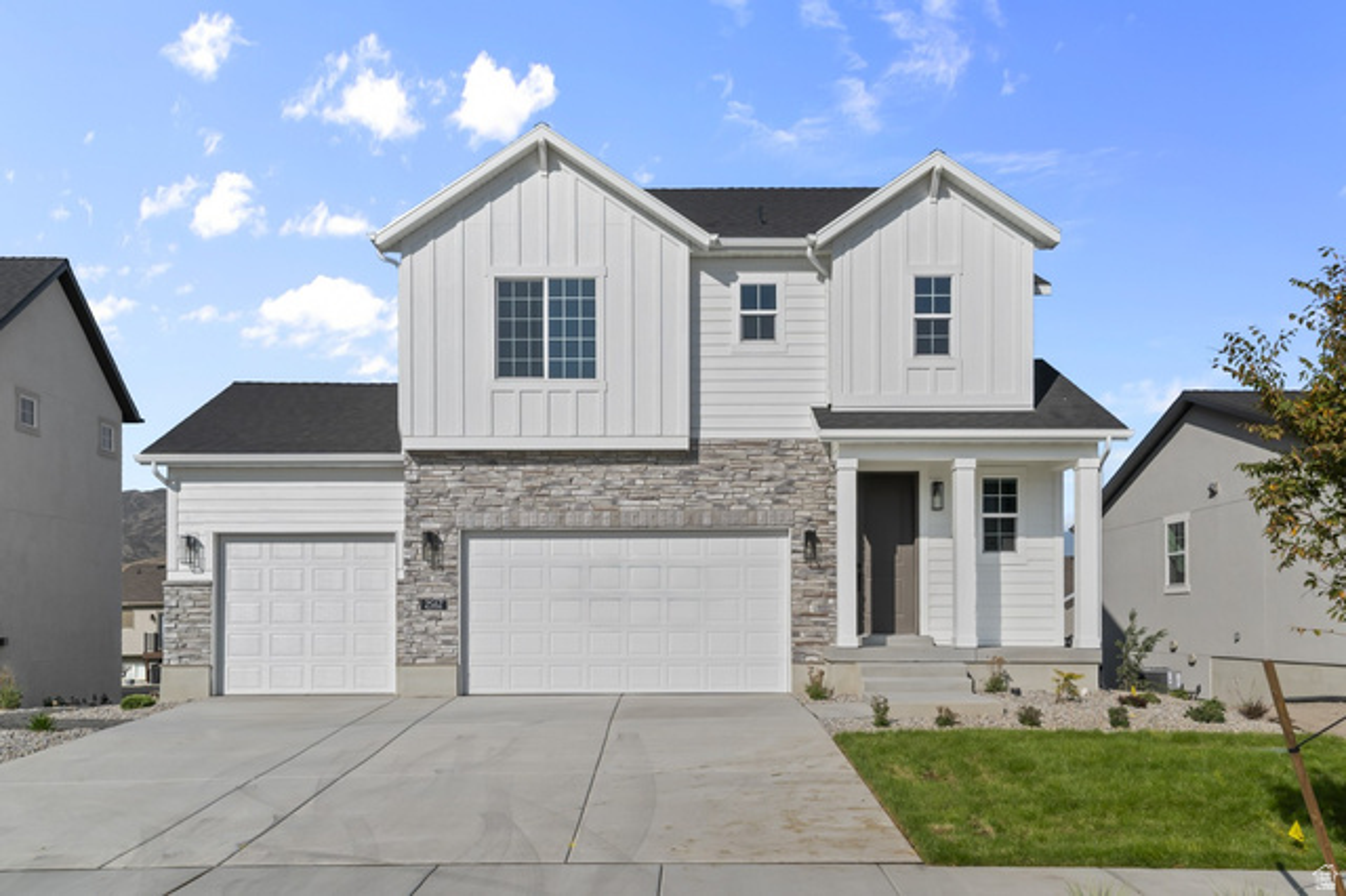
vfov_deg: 43.6
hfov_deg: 62.0
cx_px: 673
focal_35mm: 30
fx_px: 1121
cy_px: 448
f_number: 8
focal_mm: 30
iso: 320
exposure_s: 1/2000
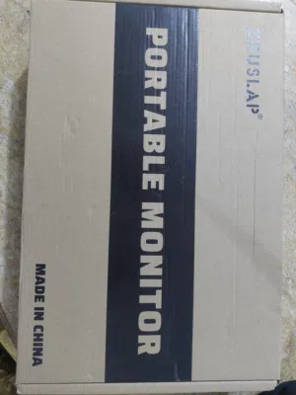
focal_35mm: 25
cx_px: 148
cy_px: 198
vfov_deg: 69.4
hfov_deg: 54.9
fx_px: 285
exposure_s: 1/33
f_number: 1.8
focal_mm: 5.23
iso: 400
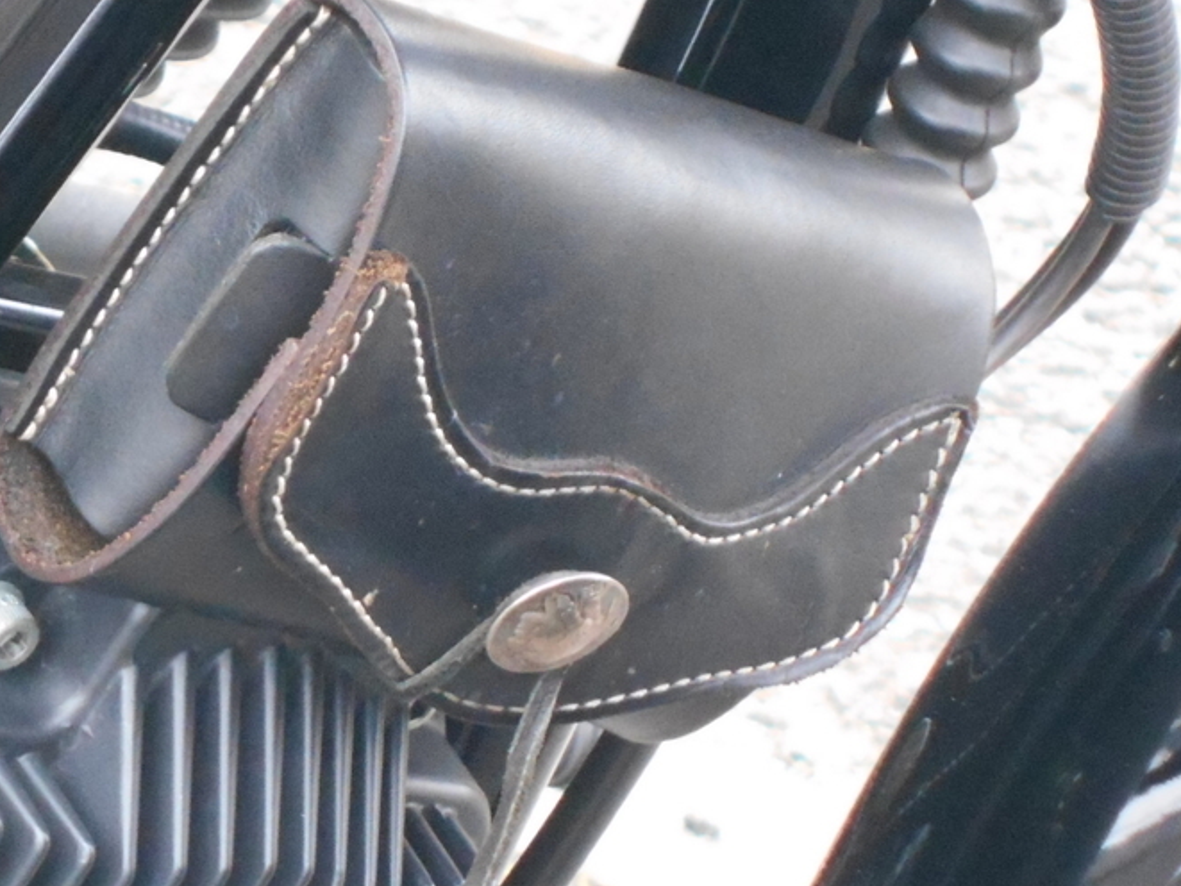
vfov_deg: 7.2
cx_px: 406
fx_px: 6995
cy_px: 509
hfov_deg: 9.6
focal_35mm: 205
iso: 800
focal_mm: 20.1
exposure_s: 1/80
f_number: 6
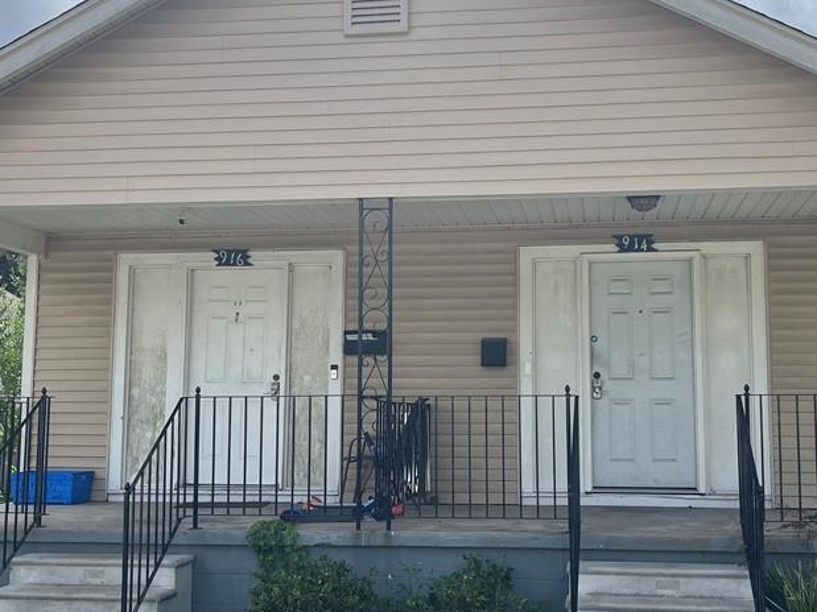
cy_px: 315
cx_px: 465
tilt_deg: +4.8
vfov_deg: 33.6
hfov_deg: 43.8
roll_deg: +0.1
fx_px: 1015
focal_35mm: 43
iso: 50
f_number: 1.6
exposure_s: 1/3135
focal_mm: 5.1
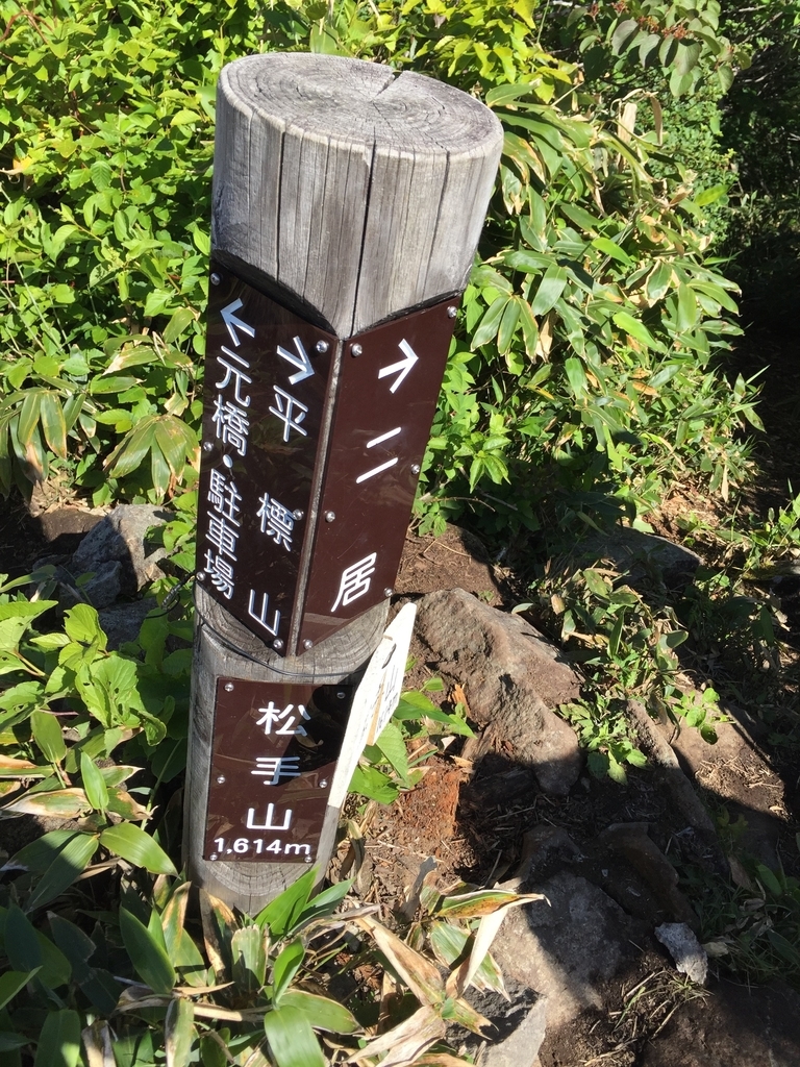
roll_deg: -5.3
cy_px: 534
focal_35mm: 29
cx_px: 400
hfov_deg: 48.2
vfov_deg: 61.7
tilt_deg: -40.2
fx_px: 894
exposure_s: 1/1199
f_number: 2.2
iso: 32
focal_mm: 4.15
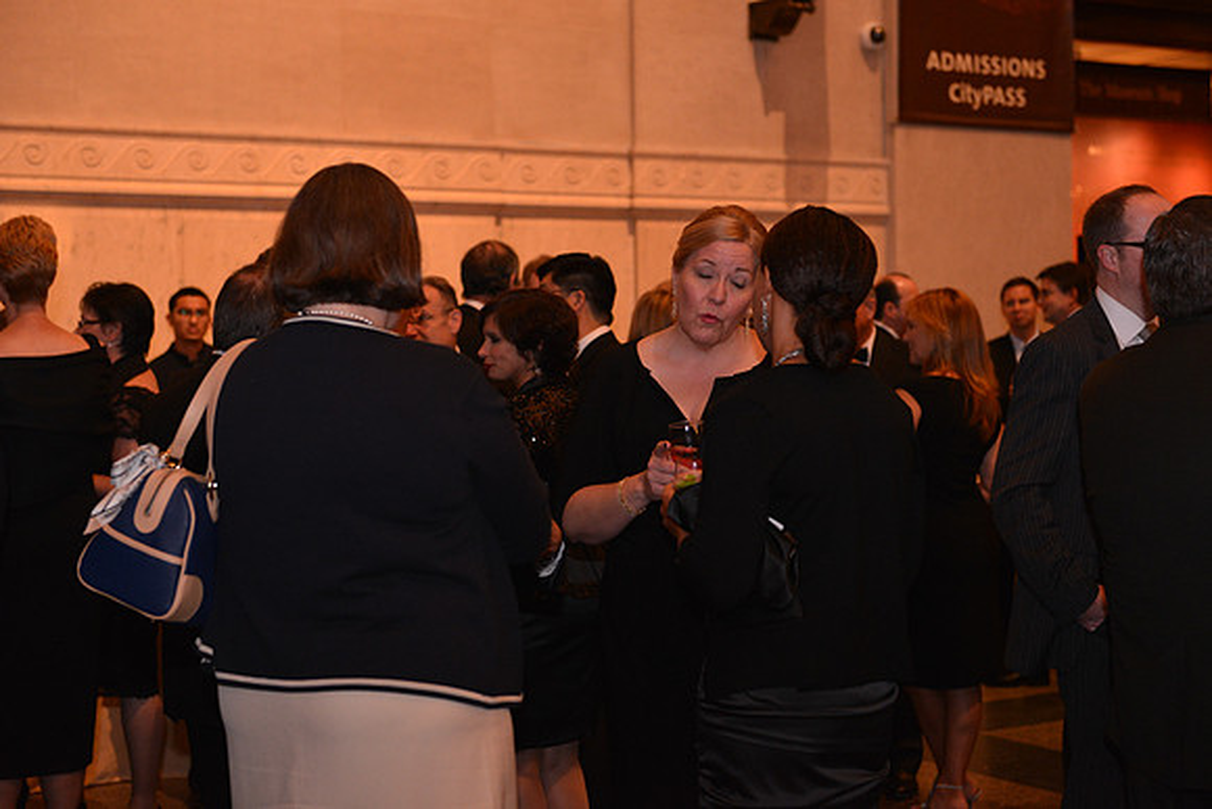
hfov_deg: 33.4
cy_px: 404
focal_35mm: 60
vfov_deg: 22.6
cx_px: 606
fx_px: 2020
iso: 2000
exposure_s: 1/60
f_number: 3.2
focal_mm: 60
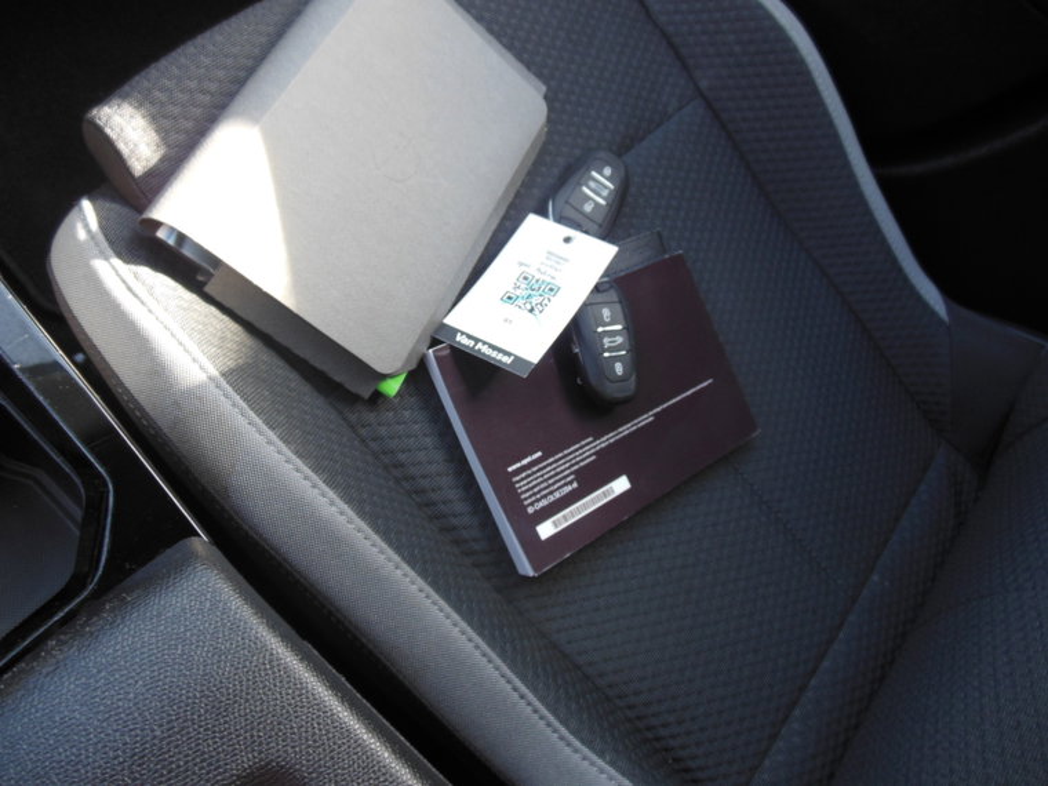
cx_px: 524
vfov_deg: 54.9
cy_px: 393
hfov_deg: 69.4
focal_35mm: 25
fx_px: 757
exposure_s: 1/50
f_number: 3.2
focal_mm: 4.5
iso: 125
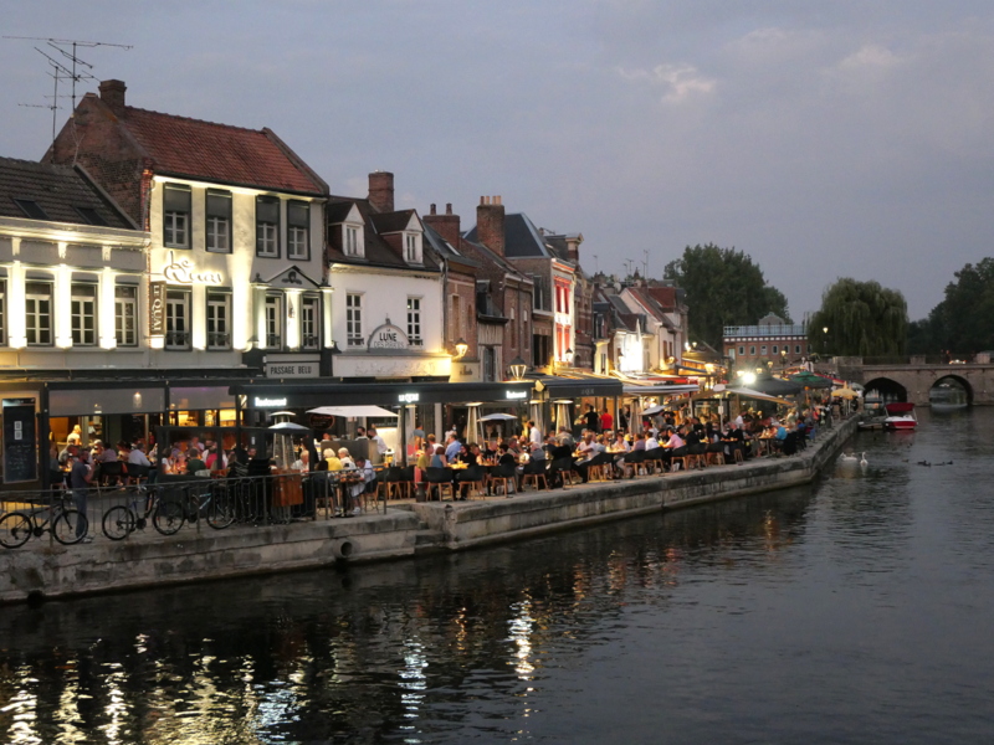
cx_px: 497
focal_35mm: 48
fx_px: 1378
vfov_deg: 30.3
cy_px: 372
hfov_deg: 39.7
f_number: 5
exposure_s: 1/25
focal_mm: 24
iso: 3200
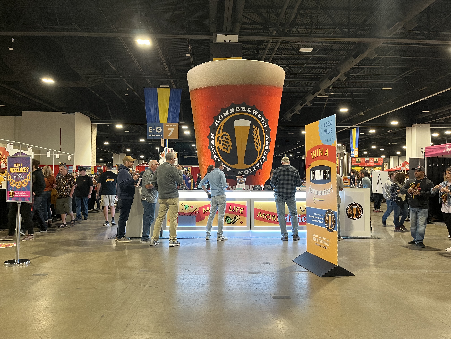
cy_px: 170
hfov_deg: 67.3
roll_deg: -0.4
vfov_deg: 53.1
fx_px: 339
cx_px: 226
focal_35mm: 26
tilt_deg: +1.7
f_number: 1.6
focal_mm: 5.1
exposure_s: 1/60
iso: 250
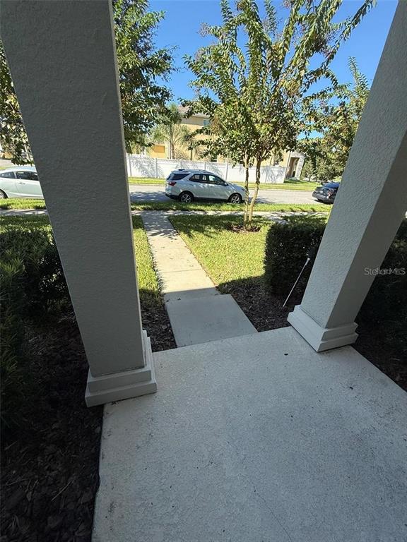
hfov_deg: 85.7
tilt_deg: -26.1
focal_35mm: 14
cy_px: 271
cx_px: 204
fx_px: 219
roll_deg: -3.7
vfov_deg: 102.1
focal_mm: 2.22
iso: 50
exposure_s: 1/1050
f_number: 2.2
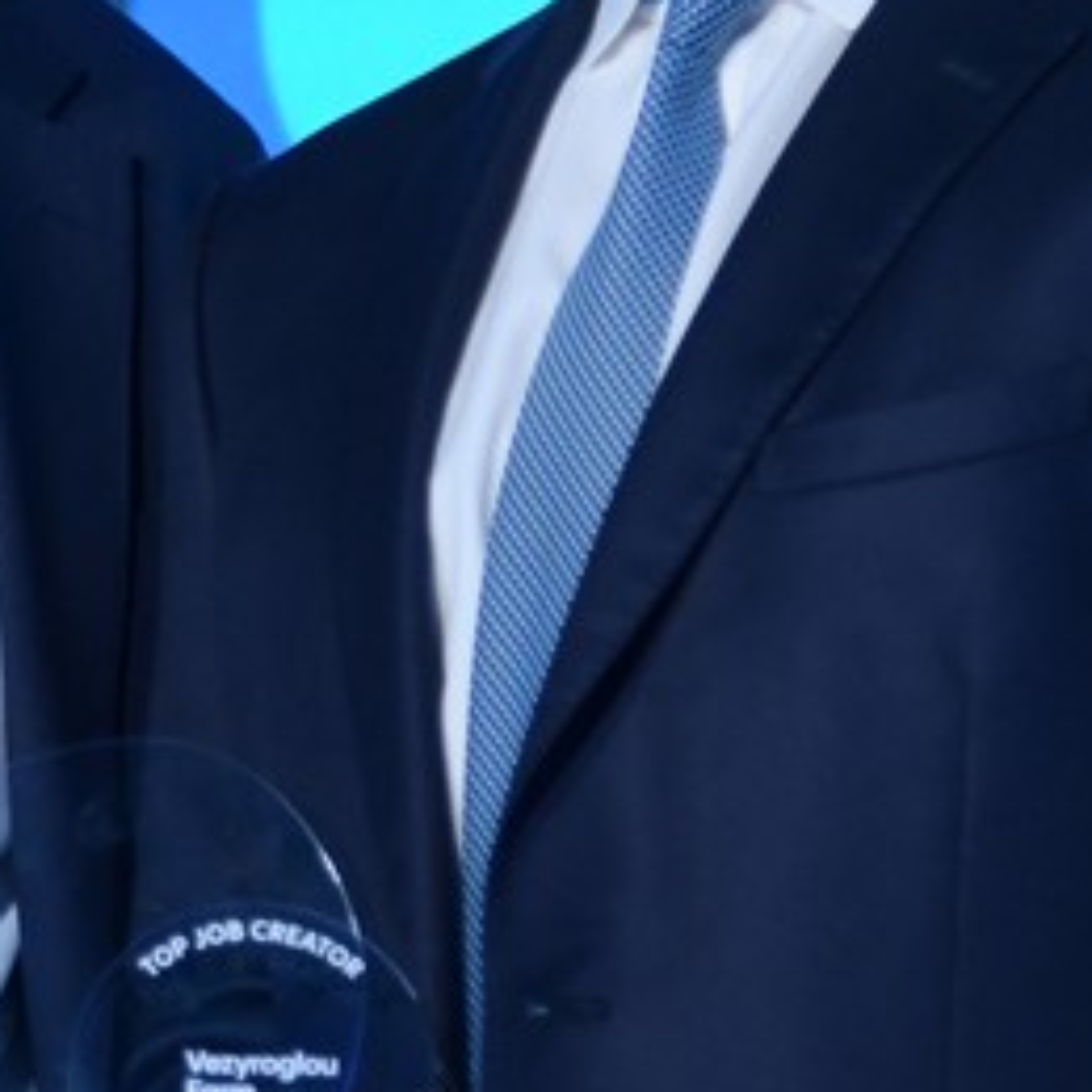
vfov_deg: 4.6
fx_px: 13669
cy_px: 113
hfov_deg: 4.6
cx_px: -332
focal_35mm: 383
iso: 1000
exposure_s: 1/320
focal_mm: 78
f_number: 4
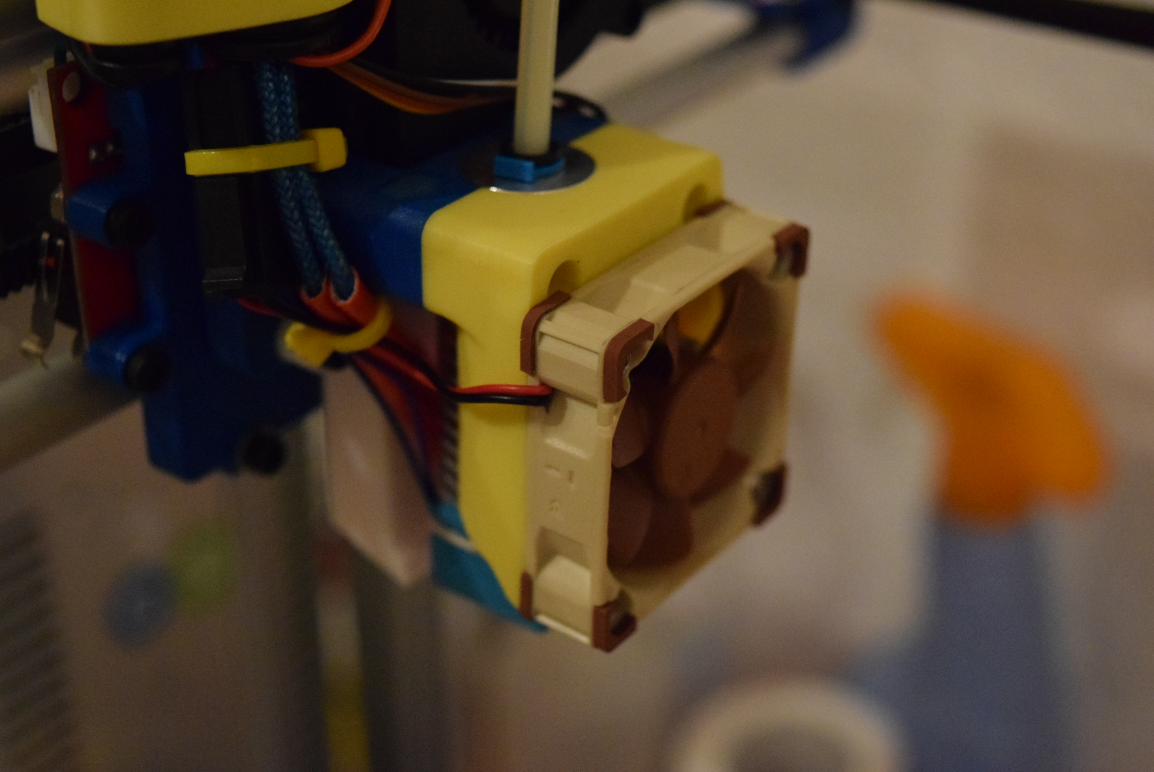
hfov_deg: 33.4
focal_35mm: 60
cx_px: 577
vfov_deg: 22.7
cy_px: 386
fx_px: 1925
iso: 6400
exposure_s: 1/60
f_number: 4.8
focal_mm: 40
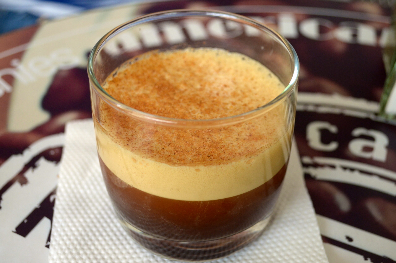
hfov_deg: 41.2
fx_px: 527
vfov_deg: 28.0
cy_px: 132
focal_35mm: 48
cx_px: 198
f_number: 4.8
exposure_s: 1/200
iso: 500
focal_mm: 32
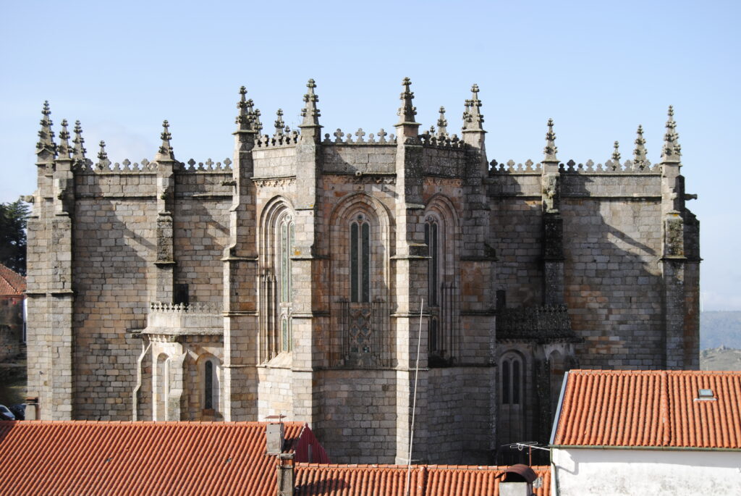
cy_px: 248
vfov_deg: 20.2
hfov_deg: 29.8
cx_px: 370
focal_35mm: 68
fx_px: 1391
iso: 100
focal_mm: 45
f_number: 7.1
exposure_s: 1/200
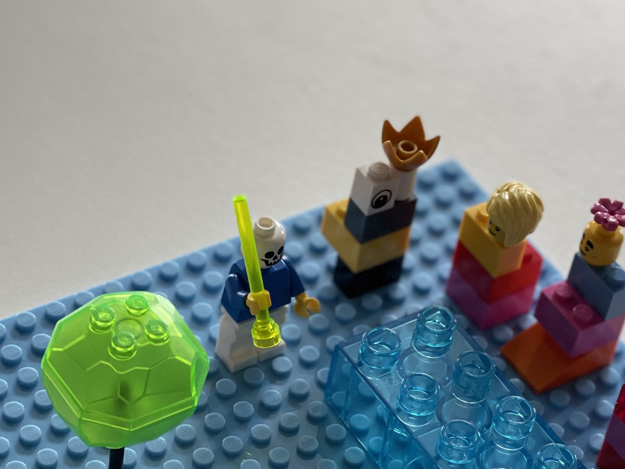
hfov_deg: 16.5
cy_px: 441
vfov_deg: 12.3
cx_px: 388
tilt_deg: -47.9
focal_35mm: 119
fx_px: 2149
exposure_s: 1/121
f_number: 2.2
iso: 160
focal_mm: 7.5
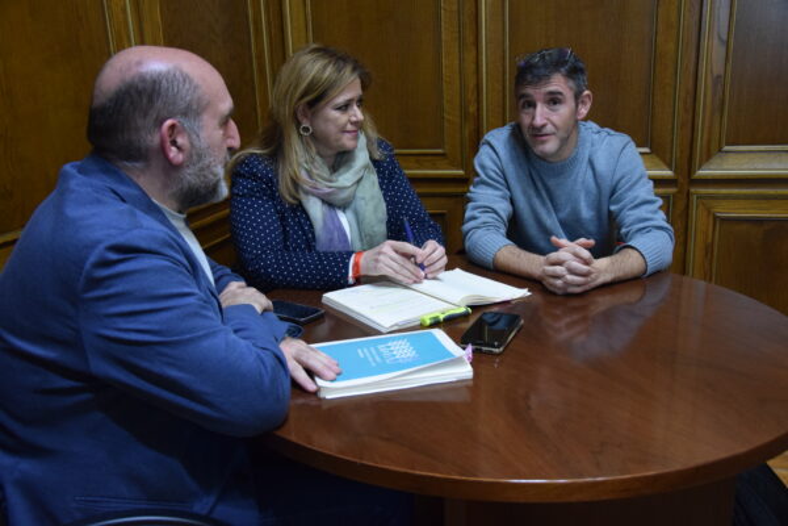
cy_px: 263
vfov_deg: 36.9
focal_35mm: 36
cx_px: 394
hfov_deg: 53.1
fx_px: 788
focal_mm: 24
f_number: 4.5
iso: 2500
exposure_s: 1/80
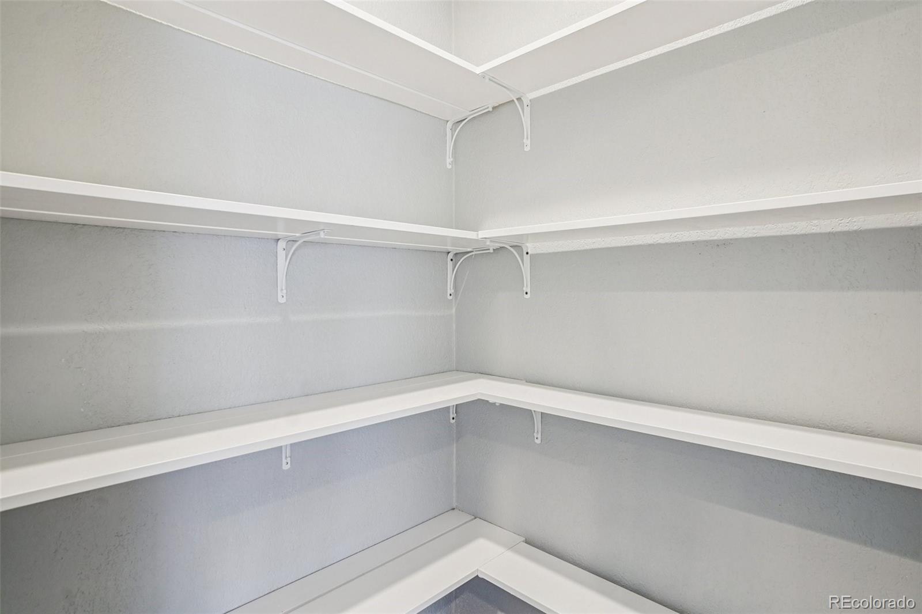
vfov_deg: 67.4
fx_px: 461
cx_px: 461
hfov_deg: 90.0
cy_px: 307
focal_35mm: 18
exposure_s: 1/8
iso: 400
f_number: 8
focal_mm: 12
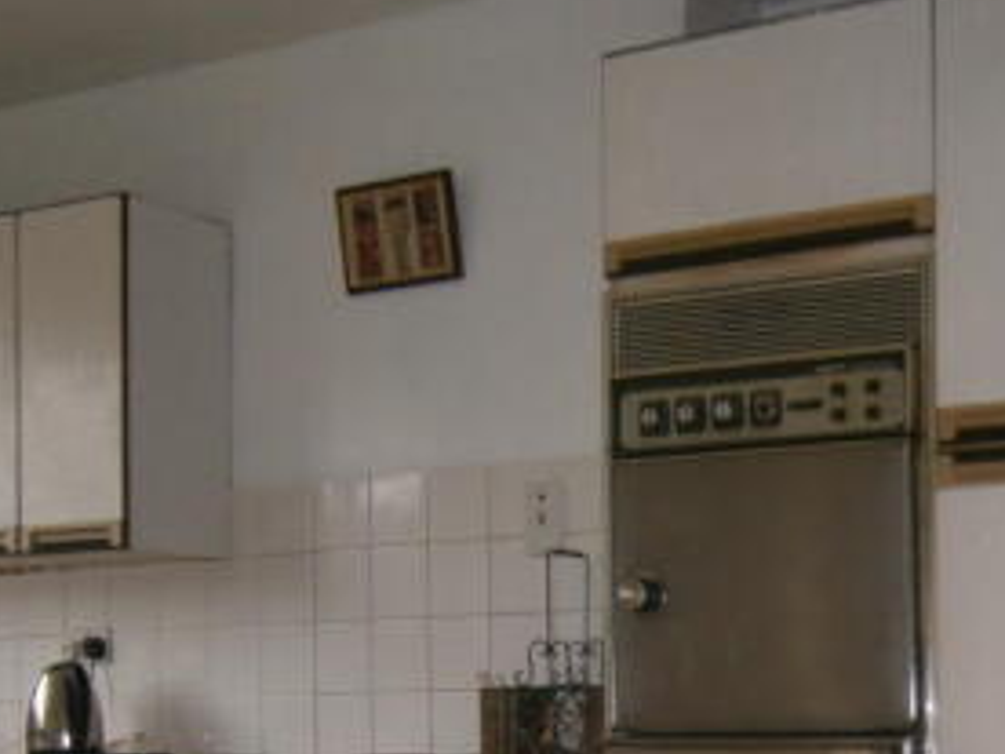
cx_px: 799
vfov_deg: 25.4
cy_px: 738
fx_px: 1597
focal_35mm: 55
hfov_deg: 33.9
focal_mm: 4.7
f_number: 2.8
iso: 125
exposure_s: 1/30
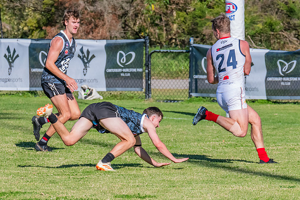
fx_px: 4860
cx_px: 97
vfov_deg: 2.4
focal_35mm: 583
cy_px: 101
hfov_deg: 3.5
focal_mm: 410
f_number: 14
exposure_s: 1/1600
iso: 1600
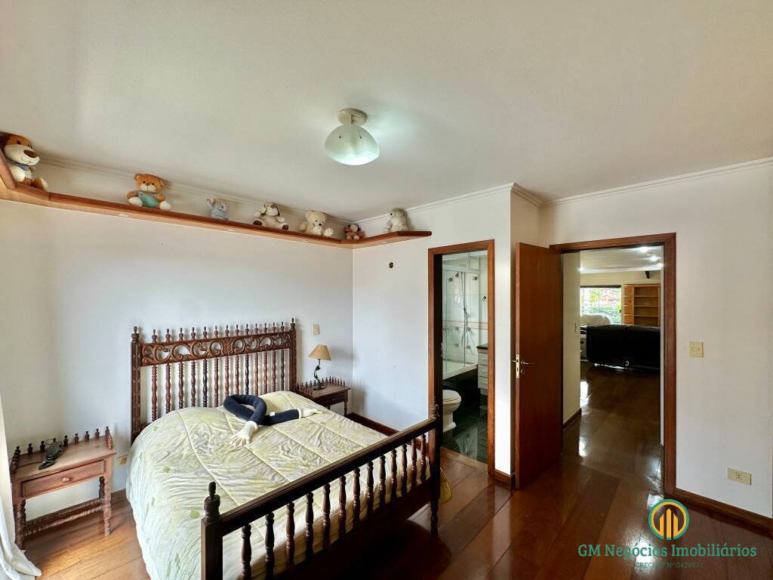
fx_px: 313
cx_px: 386
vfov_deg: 85.7
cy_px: 290
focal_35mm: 14
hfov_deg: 102.1
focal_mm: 2.22
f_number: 2.2
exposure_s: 1/120
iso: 64
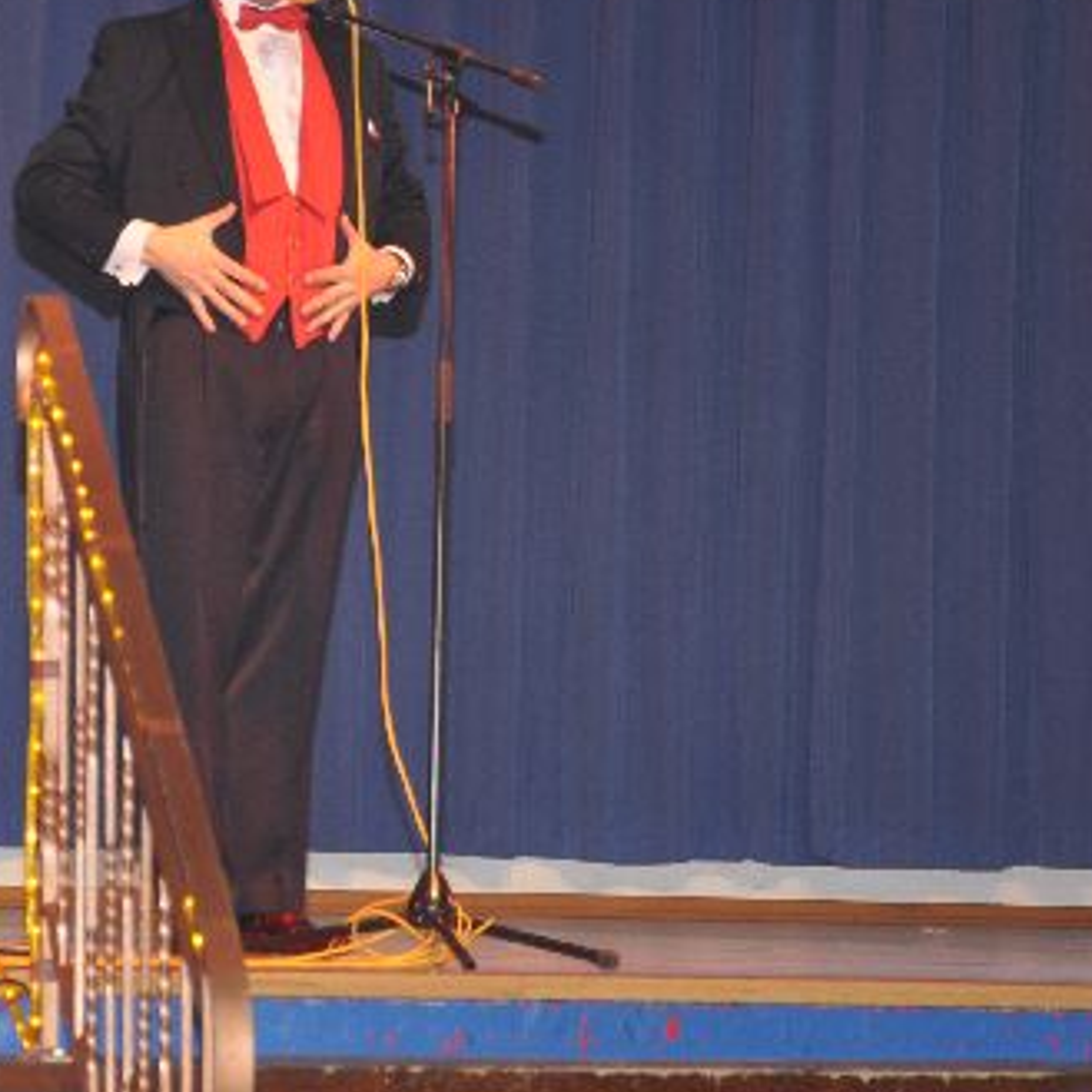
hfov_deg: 13.3
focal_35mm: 130
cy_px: 566
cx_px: 136
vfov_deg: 13.4
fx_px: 4640
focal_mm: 42
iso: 400
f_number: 4.8
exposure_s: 1/60
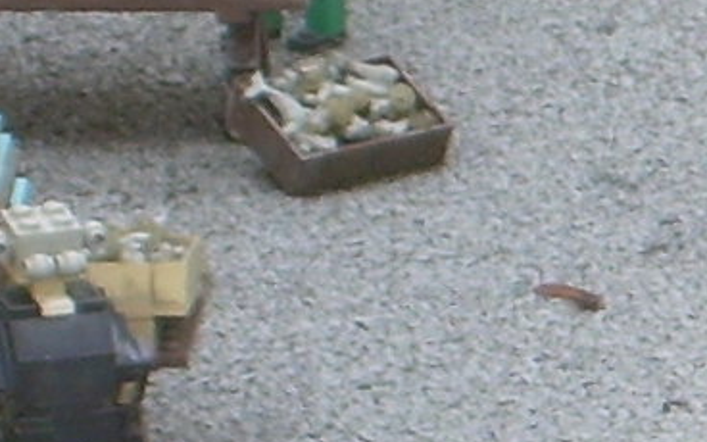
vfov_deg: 1.8
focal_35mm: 719
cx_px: 1306
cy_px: 231
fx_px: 13854
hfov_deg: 2.9
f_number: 4.9
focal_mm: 18.9
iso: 50
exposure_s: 1/115
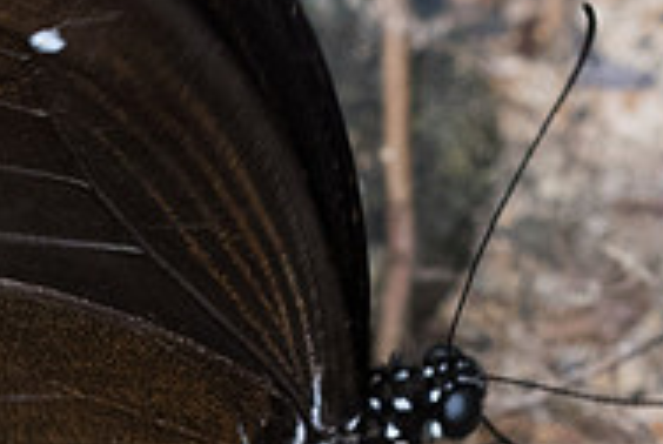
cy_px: 533
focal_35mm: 1420
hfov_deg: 1.4
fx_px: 26192
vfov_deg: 1.0
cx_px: -80
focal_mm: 150
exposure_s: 1/200
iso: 1000
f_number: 5.6
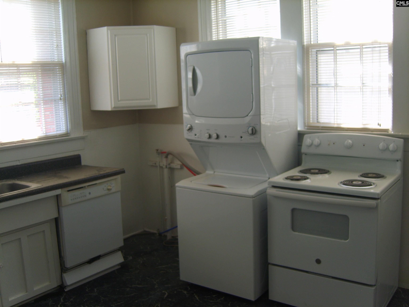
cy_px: 154
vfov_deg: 40.7
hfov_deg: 52.6
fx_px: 414
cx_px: 204
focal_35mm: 35
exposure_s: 1/90
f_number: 2.8
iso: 50
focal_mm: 7.4
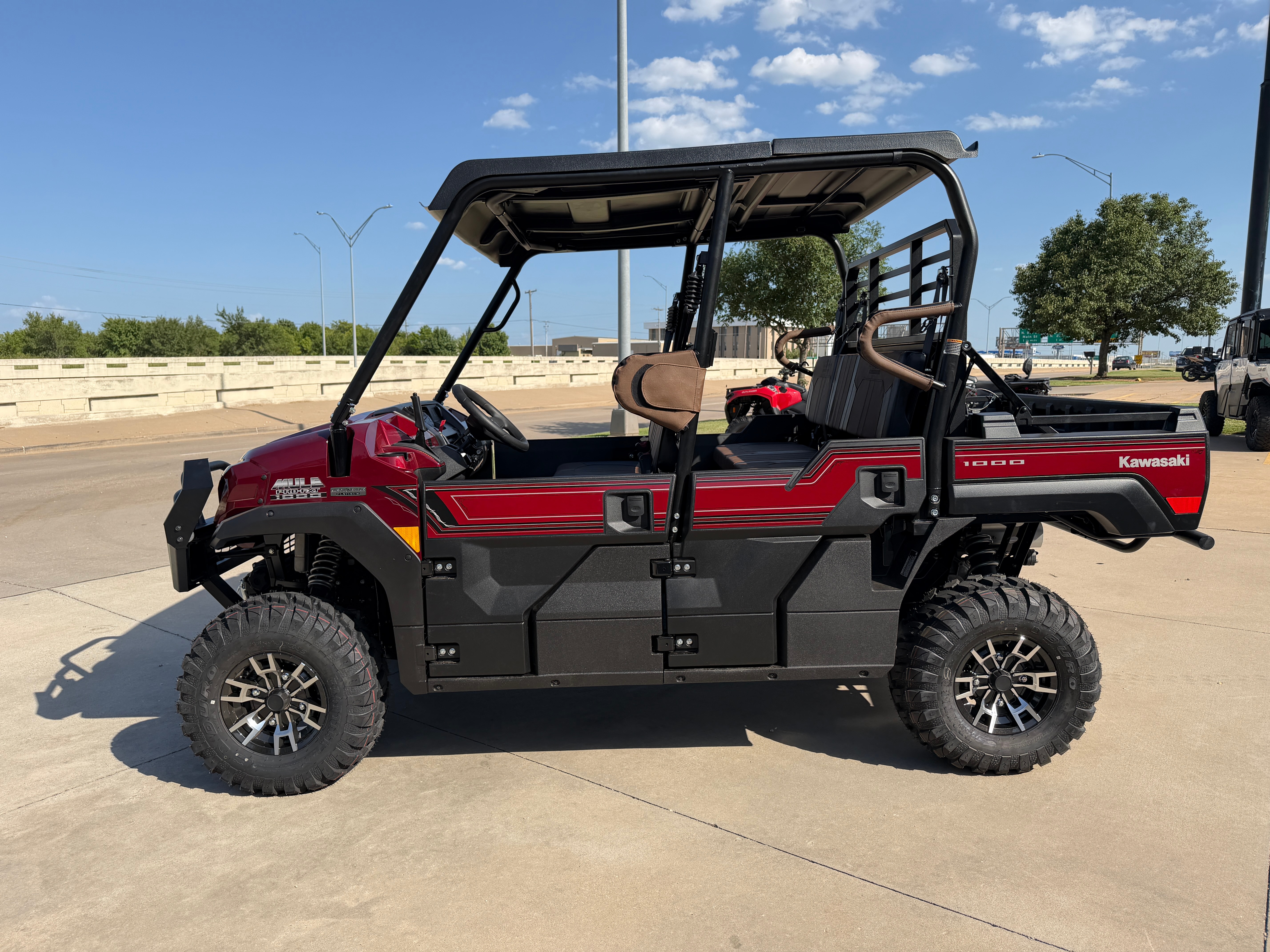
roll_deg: -0.1
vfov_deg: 56.8
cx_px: 635
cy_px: 476
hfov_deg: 71.6
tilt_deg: -7.2
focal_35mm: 24
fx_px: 881
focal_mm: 6.76
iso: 80
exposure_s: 1/3953
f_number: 1.78
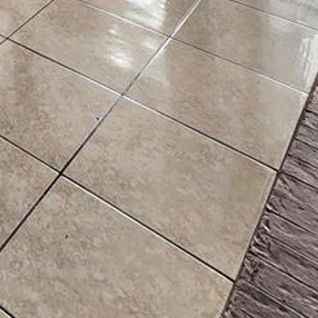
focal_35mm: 56
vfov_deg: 18.4
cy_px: -335
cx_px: -164
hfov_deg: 23.9
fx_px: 582
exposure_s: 1/60
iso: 320
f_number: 2.2
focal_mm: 2.2
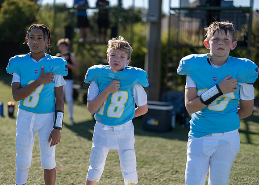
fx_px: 414
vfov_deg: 25.2
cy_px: 97
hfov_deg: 34.7
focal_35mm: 56
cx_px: 113
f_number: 1.2
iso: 100
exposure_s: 1/4000
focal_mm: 50
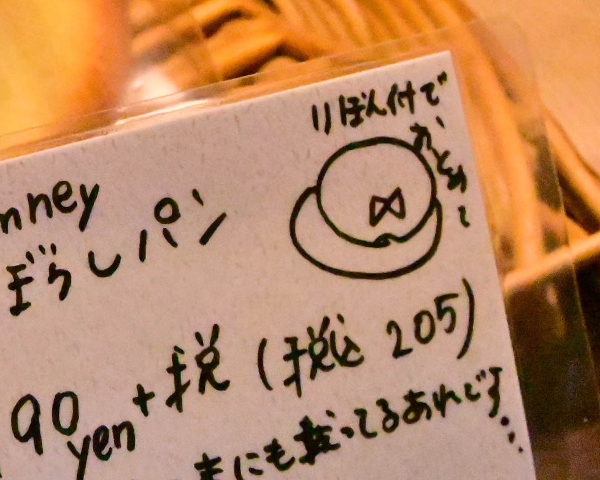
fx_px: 3914
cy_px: 51
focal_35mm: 220
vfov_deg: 7.0
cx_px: -112
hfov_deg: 8.7
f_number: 13
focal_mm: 55
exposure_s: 1/2500
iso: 32000
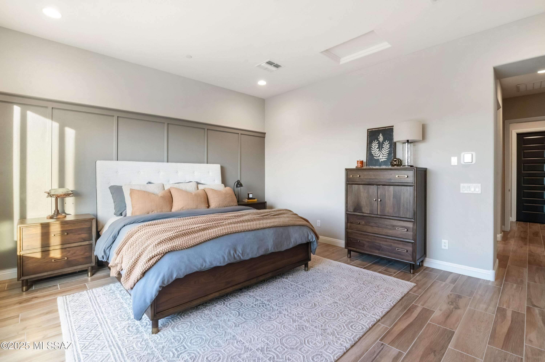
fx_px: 242
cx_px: 272
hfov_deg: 96.8
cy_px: 181
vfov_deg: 73.7
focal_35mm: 16
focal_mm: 16
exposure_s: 1/10
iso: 1600
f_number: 13
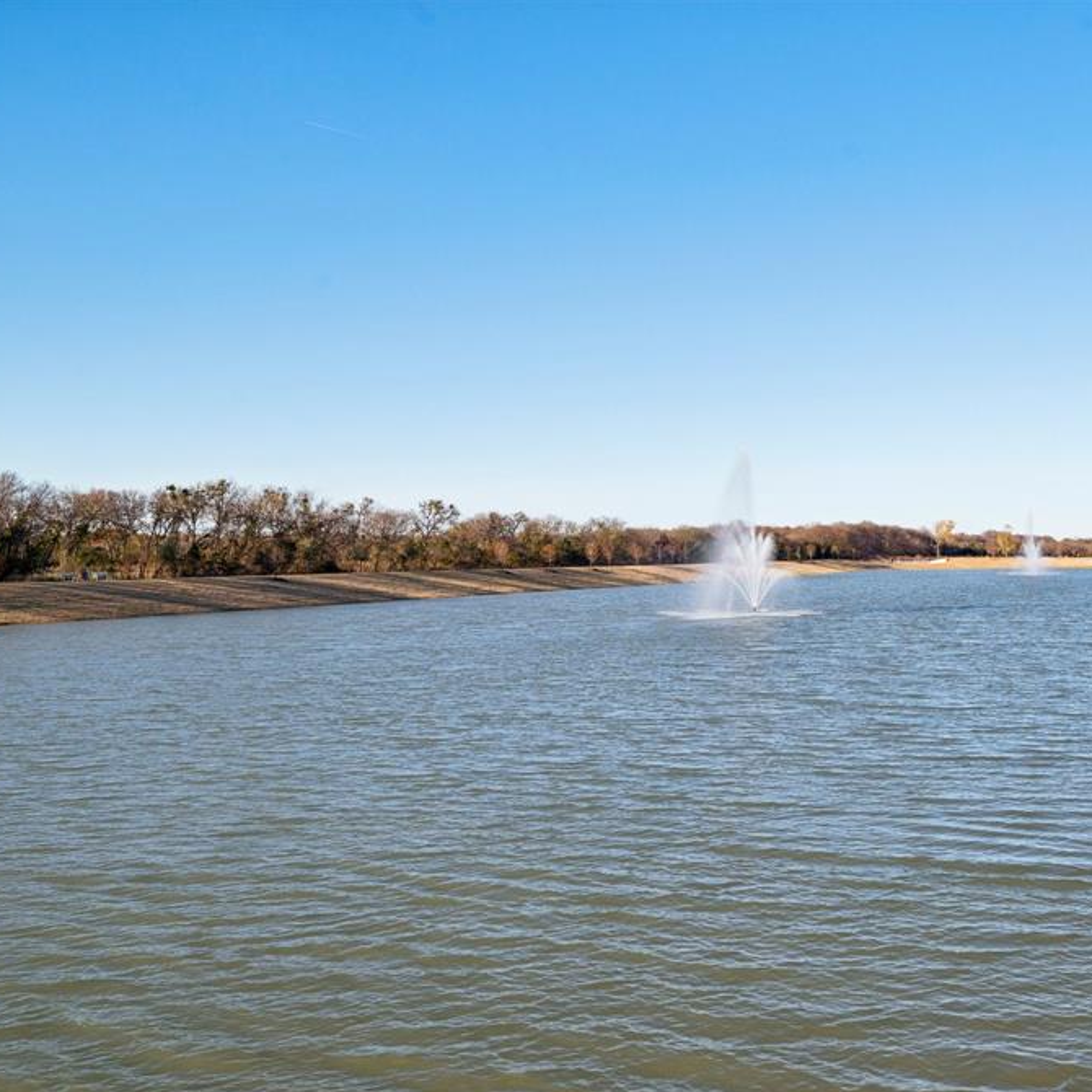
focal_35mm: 39
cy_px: 555
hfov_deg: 42.0
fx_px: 1392
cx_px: 761
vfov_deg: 42.8
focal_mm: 30
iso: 400
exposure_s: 1/1000
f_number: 8
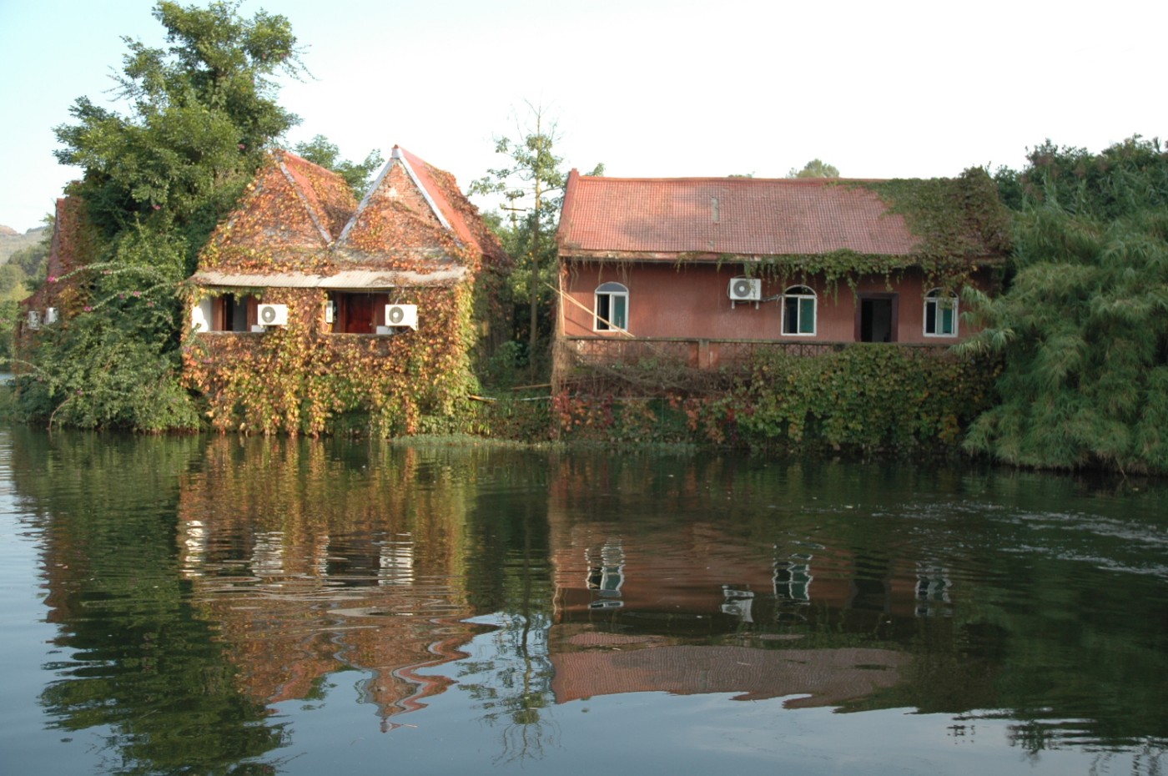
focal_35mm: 38
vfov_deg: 35.4
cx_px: 584
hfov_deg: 51.3
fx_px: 1215
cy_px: 388
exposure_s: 1/400
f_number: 3.8
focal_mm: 25
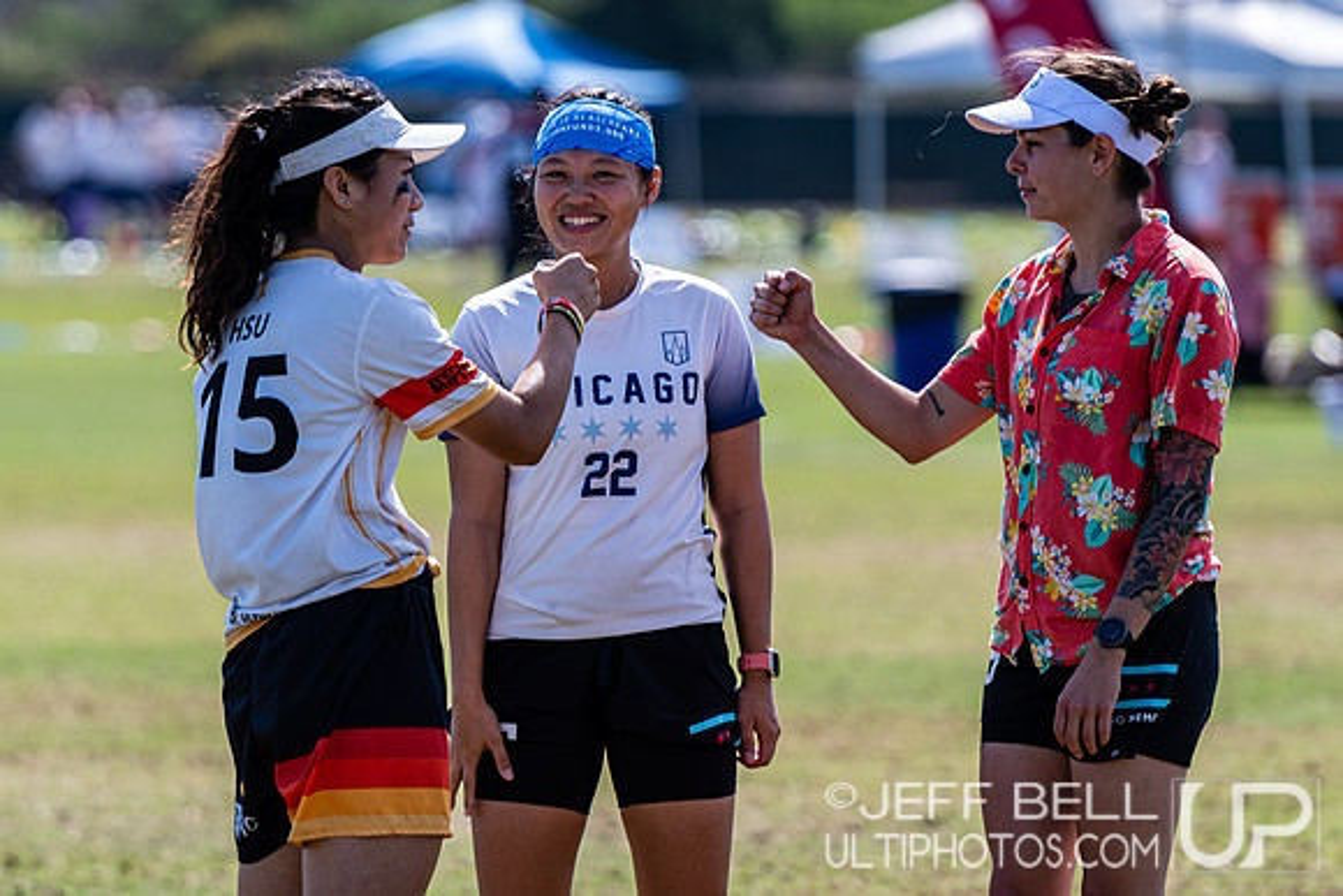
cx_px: 620
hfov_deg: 4.4
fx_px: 17493
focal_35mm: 469
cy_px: 514
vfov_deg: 2.9
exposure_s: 1/1000
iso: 100
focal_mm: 200
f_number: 3.2
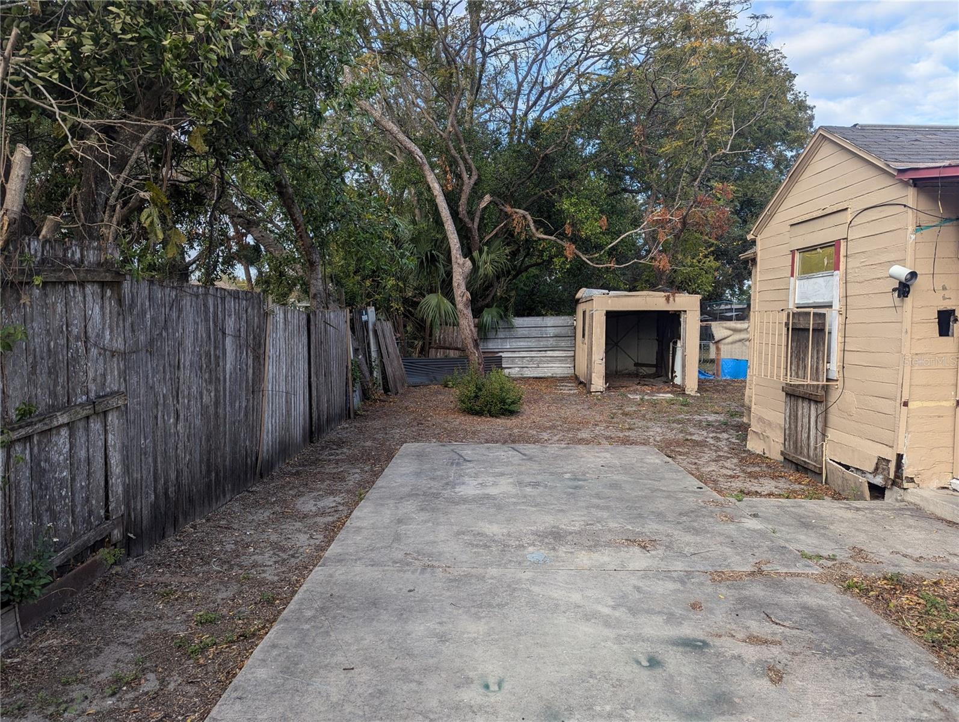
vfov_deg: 56.9
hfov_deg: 71.5
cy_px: 361
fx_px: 666
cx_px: 480
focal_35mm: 24
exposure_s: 1/651
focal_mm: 6.81
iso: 42
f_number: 1.85
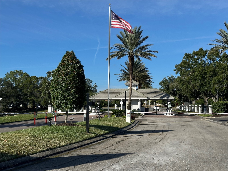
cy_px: 86
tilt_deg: +4.1
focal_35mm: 48
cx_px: 114
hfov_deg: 39.7
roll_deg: -0.7
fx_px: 316
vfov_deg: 30.3
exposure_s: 1/7092
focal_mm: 6.86
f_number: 1.78
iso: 64
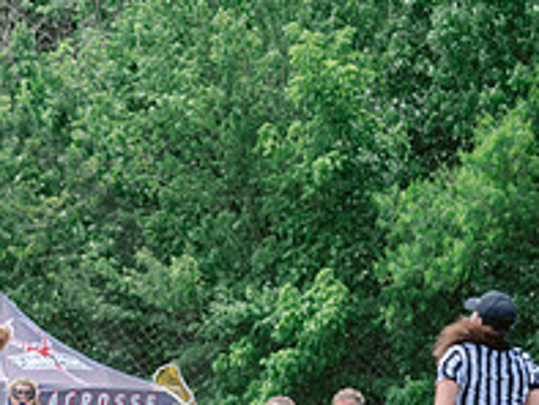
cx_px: -252
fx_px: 8803
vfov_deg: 2.6
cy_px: 510
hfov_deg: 3.5
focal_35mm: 565
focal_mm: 200
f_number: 5
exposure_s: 1/1600
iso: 400
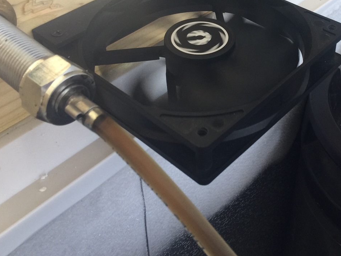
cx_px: 250
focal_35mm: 50
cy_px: 57
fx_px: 492
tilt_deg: -38.2
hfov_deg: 37.4
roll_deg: -6.4
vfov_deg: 28.6
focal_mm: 4.15
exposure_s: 1/15
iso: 40
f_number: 2.2
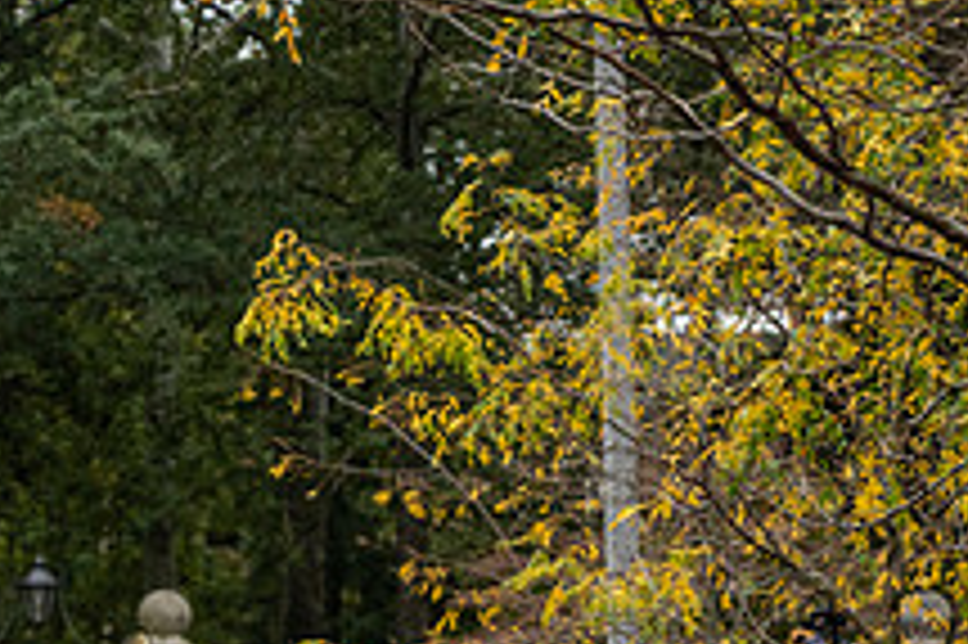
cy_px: 862
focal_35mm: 189
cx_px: 117
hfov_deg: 10.8
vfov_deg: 7.2
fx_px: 5078
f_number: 4
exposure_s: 1/1600
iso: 640
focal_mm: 70
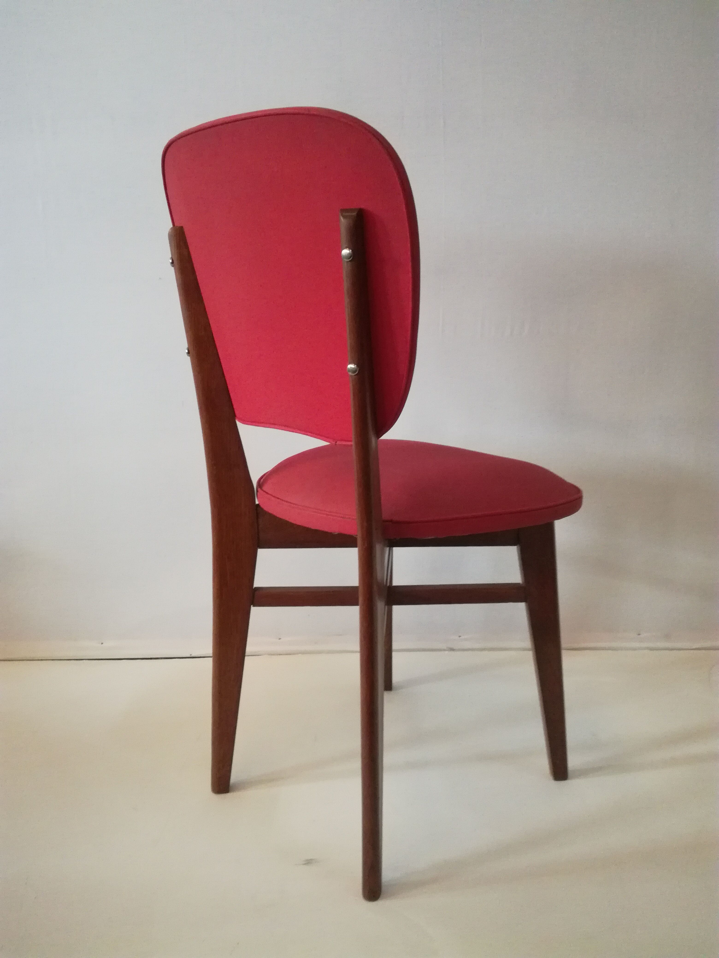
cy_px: 479
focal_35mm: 27
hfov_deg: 51.4
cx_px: 360
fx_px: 748
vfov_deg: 65.3
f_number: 2
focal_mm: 3.79
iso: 640
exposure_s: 1/20
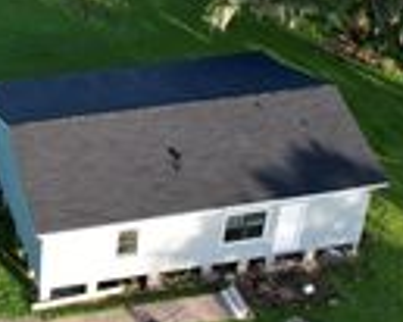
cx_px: -59
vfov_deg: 18.9
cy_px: 52
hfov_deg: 22.3
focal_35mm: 80
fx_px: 953
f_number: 2.8
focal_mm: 8.38
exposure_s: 1/500
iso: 120
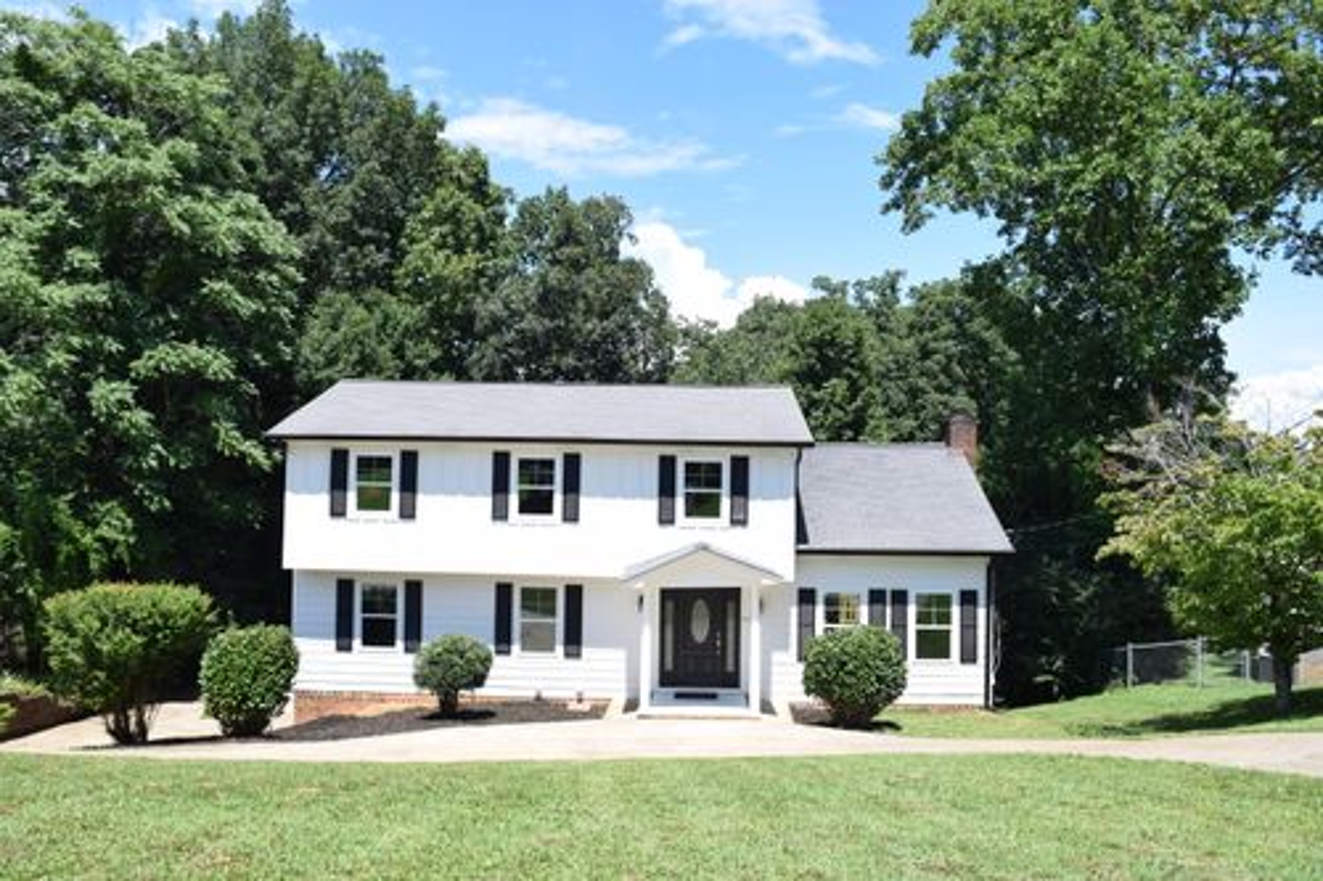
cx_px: 662
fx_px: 992
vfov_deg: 47.9
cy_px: 440
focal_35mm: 27
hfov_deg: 67.4
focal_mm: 18
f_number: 6.3
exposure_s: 1/160
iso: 100
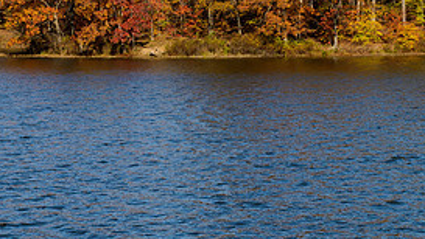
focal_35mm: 158
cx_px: 196
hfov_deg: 13.6
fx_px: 1782
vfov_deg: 7.7
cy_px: -9
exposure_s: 1/500
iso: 200
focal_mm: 70
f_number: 7.1
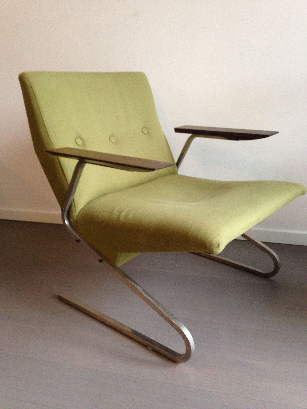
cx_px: 154
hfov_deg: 42.9
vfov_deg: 55.4
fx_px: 390
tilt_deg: -20.2
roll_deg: +0.3
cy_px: 204
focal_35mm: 33
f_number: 2.4
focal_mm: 4.12
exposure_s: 1/20
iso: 250
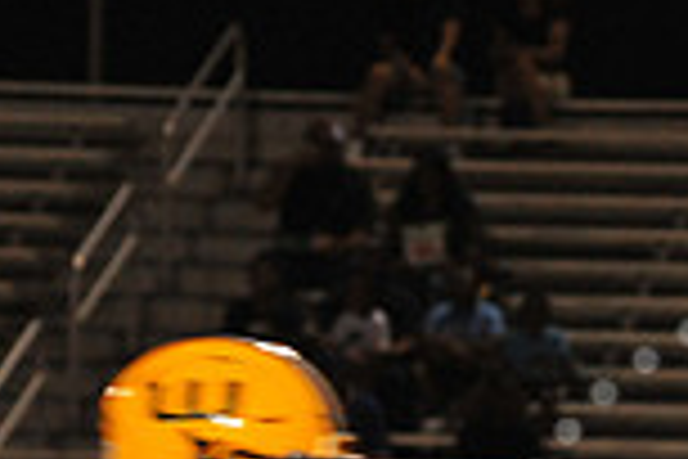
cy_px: 698
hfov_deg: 2.7
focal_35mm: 756
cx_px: 886
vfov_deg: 1.8
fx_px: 14447
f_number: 8
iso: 3200
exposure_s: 1/160
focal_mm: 200
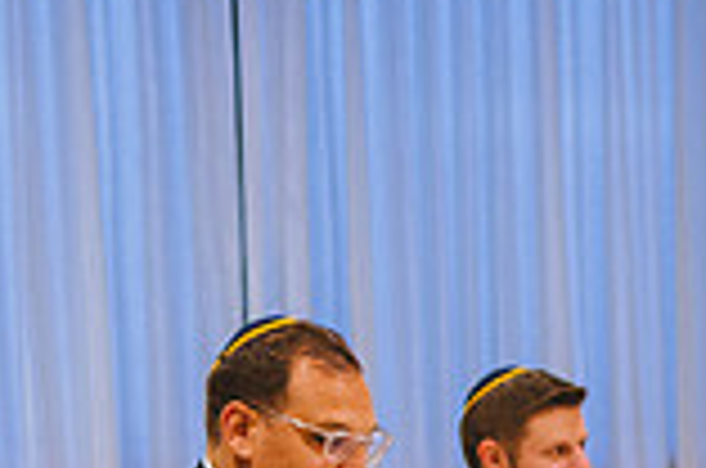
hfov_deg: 13.0
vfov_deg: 9.2
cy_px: 765
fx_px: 2799
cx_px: 1271
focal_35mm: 143
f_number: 2
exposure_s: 1/200
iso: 1600
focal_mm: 35
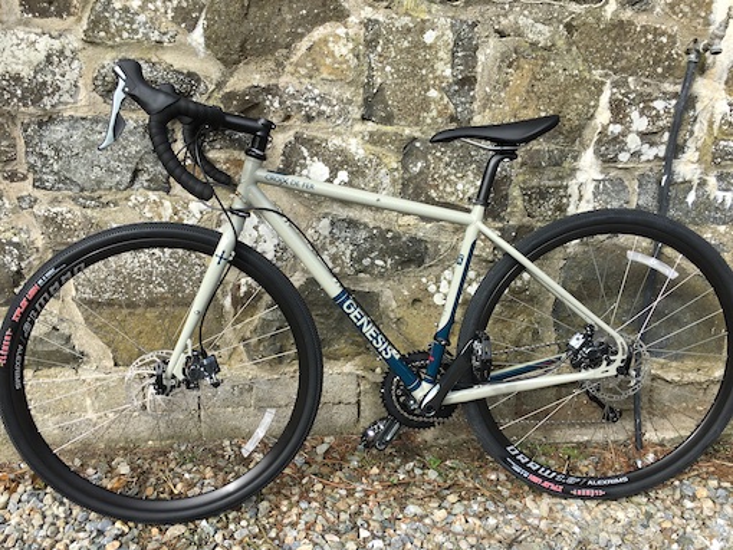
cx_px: 366
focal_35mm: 29
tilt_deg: -16.1
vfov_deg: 48.3
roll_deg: -2.1
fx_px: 614
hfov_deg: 61.6
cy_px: 275
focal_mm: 4.15
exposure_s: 1/769
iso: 25
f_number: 2.2
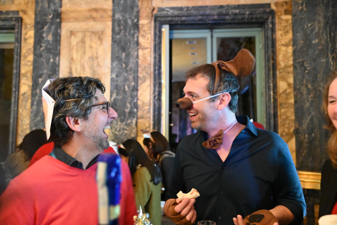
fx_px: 318
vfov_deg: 38.8
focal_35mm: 34
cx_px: 168
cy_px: 112
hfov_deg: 55.8
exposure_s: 1/25
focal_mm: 34
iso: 25600
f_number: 4
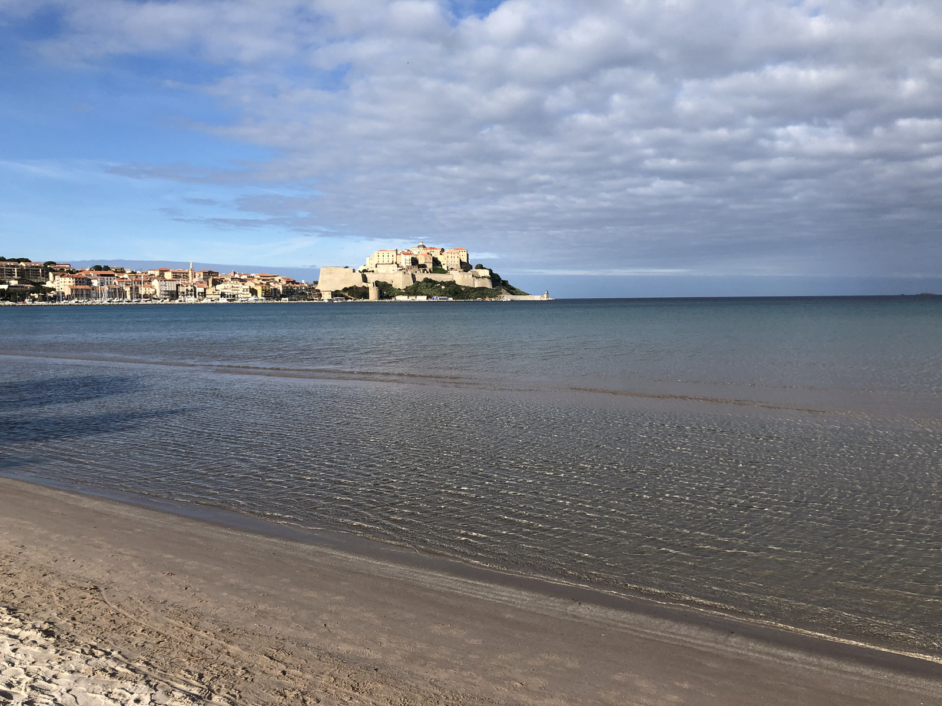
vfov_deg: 49.7
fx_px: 762
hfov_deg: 63.4
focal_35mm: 28
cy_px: 353
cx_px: 471
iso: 25
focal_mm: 4
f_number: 1.8
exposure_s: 1/2857
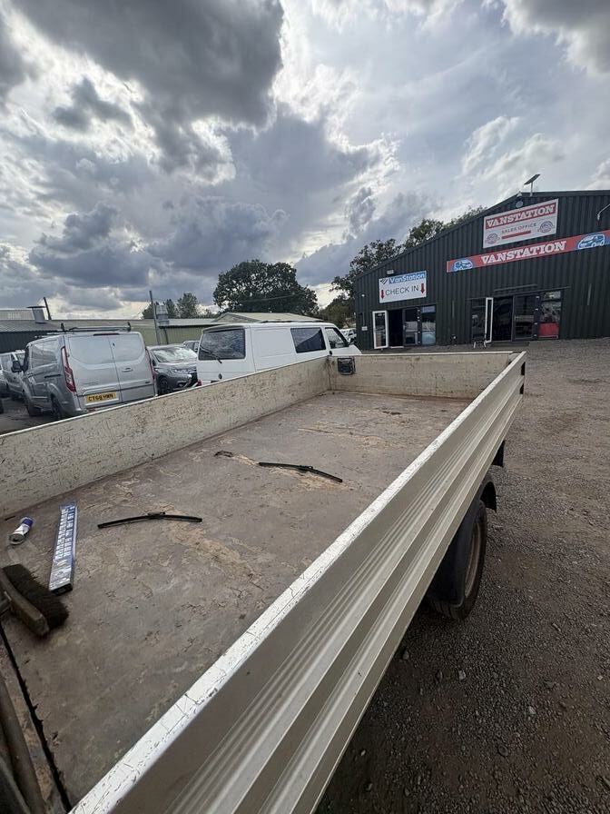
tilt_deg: -18.1
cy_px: 407
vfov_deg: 102.1
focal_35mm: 14
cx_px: 305
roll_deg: +0.3
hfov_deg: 85.7
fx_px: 329
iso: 40
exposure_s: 1/1217
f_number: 2.2
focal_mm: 2.22
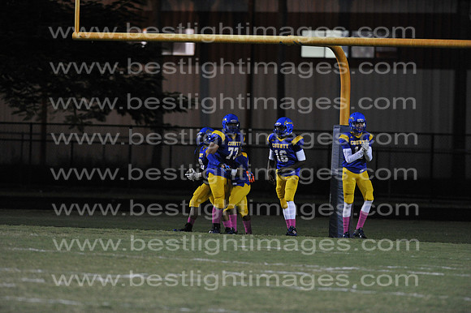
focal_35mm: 300
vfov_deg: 4.6
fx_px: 3923
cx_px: 236
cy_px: 156
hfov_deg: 6.9
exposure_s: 1/500
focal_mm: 300
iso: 5000
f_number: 4
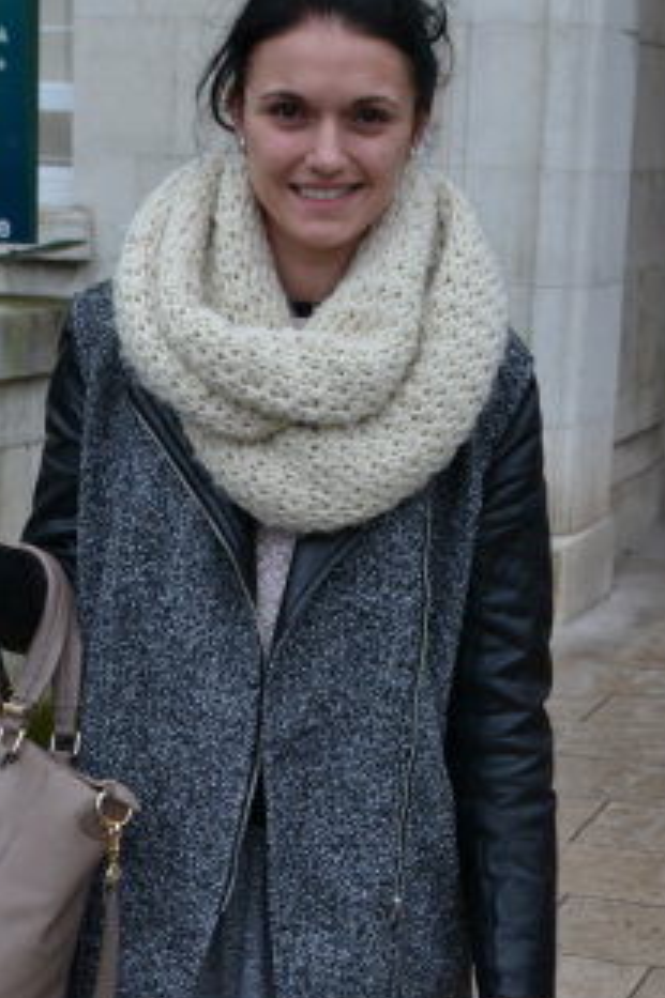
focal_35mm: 86
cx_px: 299
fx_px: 2385
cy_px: 882
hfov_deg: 15.9
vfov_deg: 23.1
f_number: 5.6
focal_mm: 22
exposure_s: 1/125
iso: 180
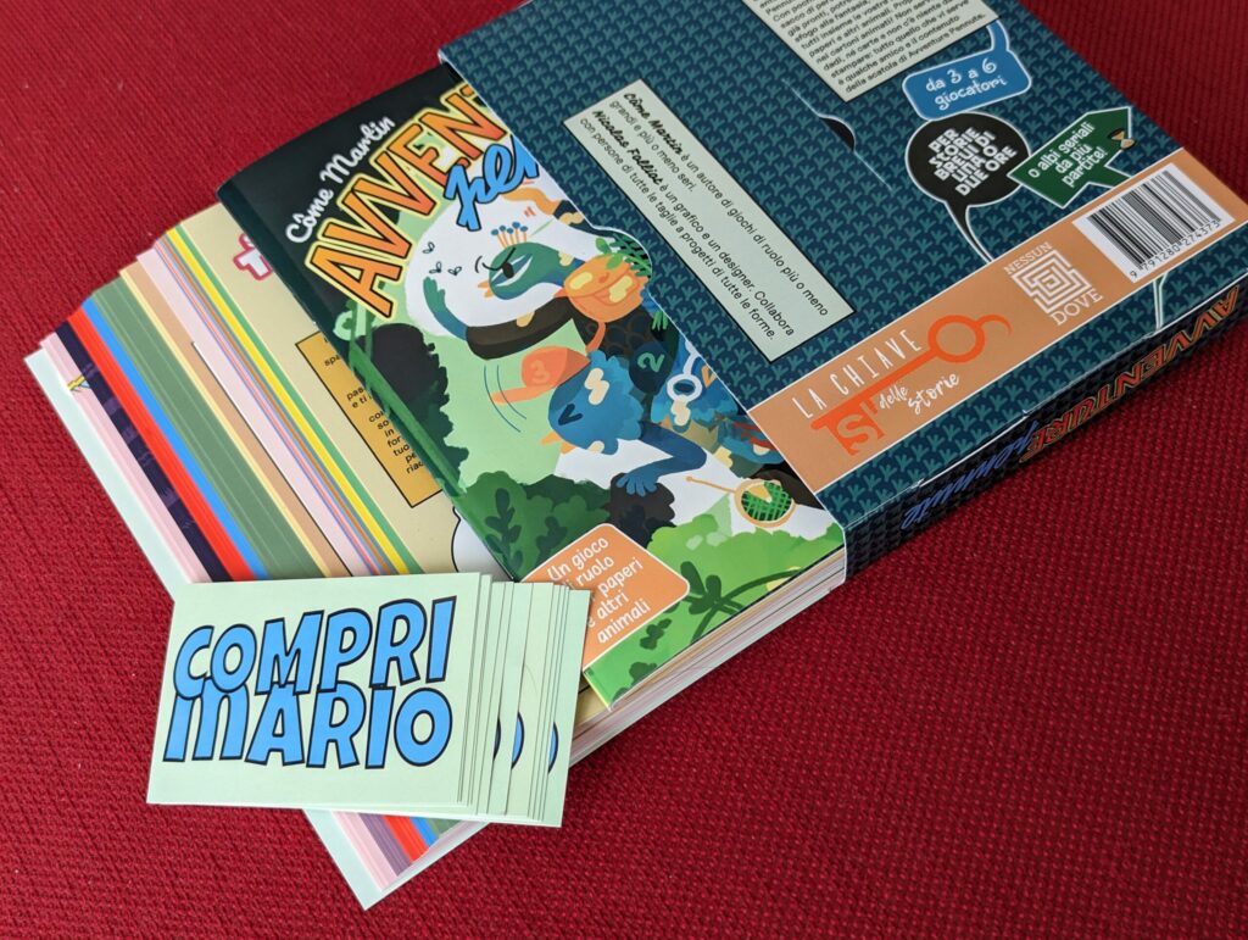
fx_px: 1733
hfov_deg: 39.6
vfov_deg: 30.3
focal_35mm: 48
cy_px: 470
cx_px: 624
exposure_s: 1/25.8
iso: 66
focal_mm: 6.81
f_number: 1.85
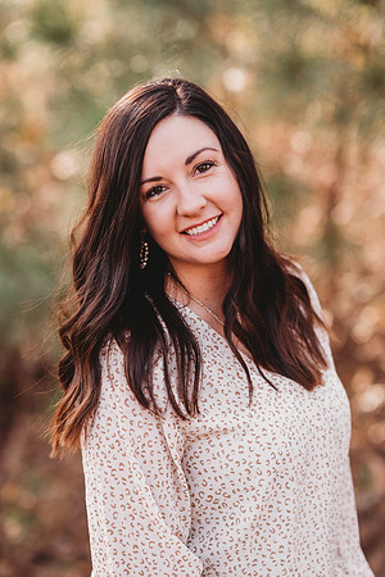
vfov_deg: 23.9
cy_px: 288
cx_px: 192
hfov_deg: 16.1
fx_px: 1363
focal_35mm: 85
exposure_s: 1/250
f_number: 2.2
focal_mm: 85
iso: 100
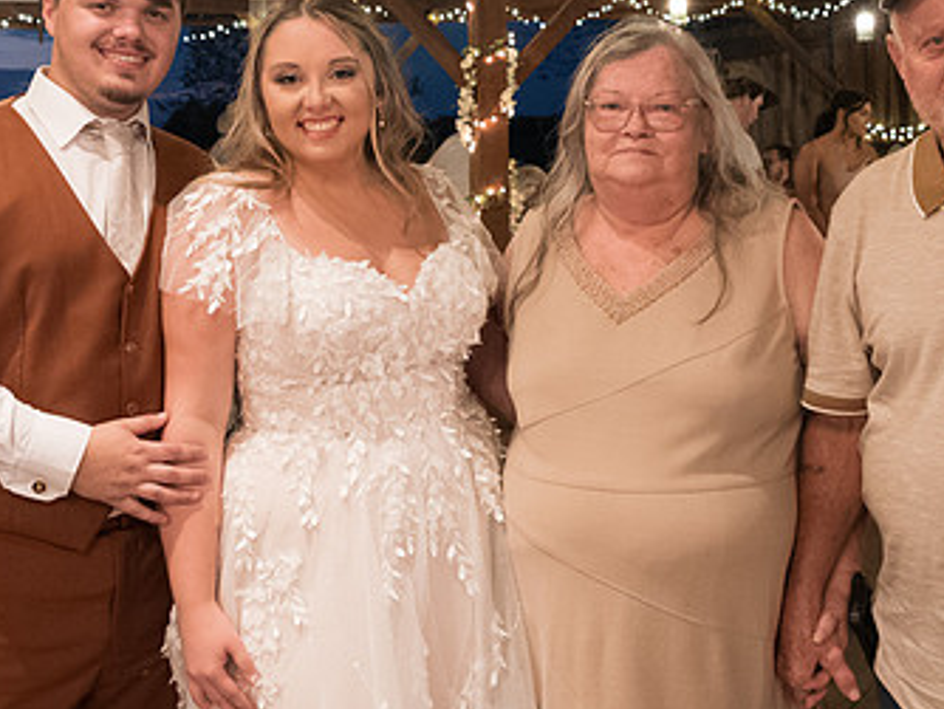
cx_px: 528
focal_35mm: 50
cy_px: 236
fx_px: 1365
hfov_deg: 38.1
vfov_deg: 28.9
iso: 6400
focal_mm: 26
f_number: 6.3
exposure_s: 1/40
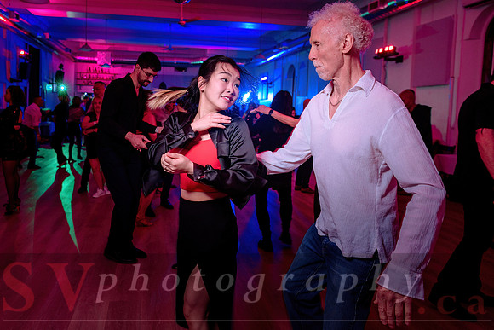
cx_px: 208
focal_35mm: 30
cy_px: 143
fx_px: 413
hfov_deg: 61.4
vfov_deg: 43.4
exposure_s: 1/60
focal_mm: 26
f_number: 3.5
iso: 800
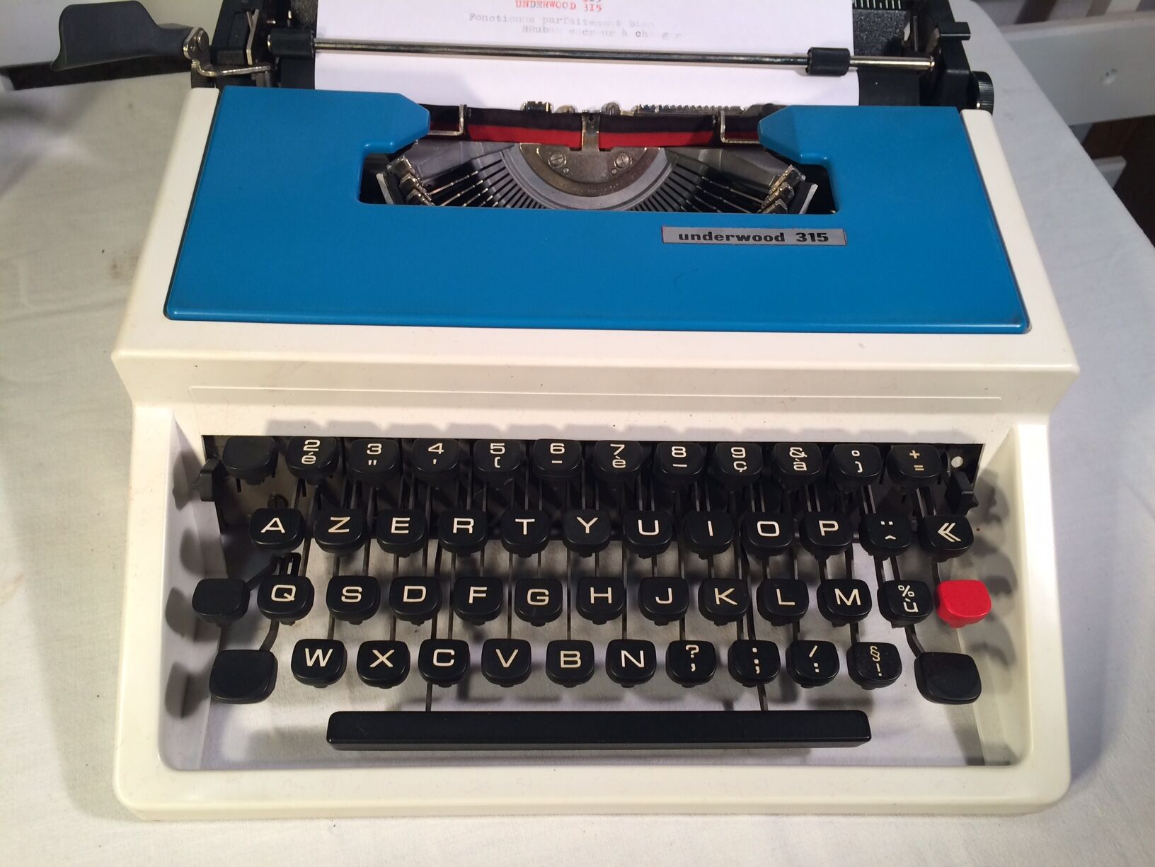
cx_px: 578
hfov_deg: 61.7
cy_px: 434
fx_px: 968
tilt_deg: -57.4
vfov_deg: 48.2
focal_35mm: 29
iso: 32
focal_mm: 4.15
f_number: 2.2
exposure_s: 1/33
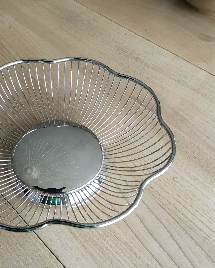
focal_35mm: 41
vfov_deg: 44.8
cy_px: 135
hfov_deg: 36.0
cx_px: 66
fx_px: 326
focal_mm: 3.3
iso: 100
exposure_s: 1/33
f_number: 2.4
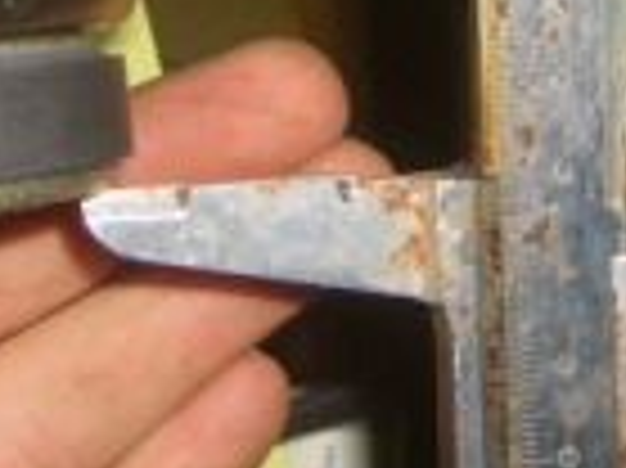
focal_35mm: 113
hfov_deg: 17.4
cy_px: 14
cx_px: 342
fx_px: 2042
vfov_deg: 12.9
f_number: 2.6
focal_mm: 5.8
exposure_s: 1/60
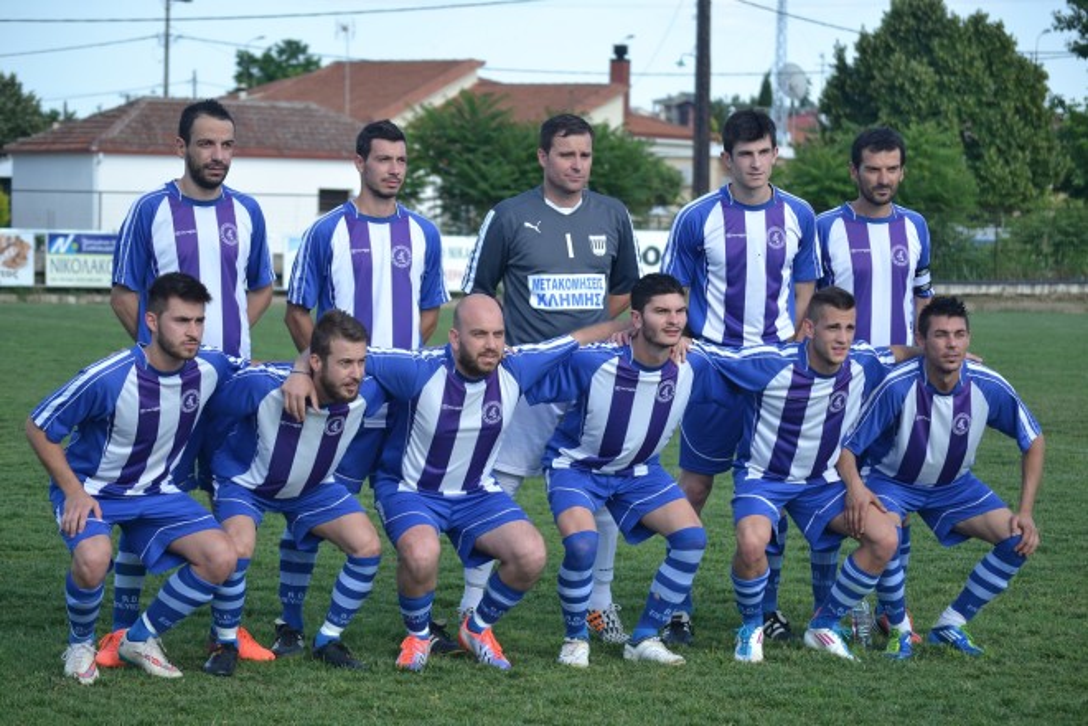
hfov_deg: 18.2
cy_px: 363
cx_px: 544
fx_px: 3400
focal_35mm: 112
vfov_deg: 12.2
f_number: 5
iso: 400
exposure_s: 1/1000
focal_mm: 75
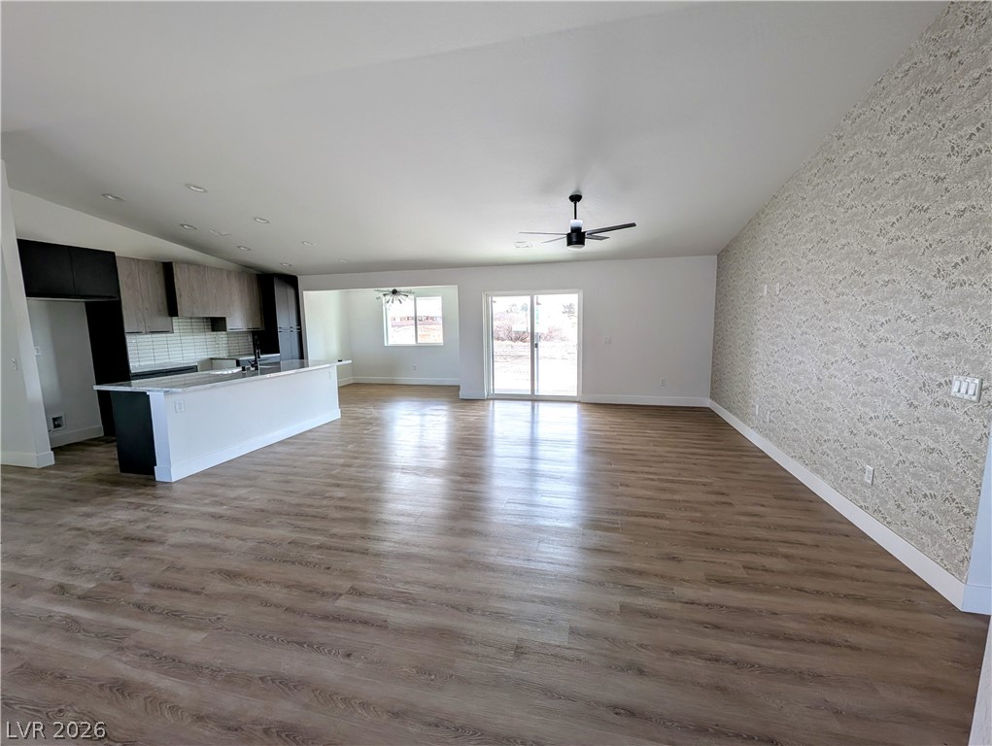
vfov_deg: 90.0
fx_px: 373
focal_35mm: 13
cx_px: 496
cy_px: 373
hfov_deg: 106.1
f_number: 2.2
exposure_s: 1/98.1
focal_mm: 1.95
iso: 46
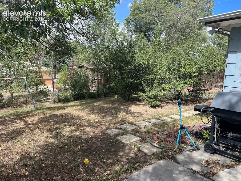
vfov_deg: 53.0
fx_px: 181
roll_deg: -1.4
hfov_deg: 67.3
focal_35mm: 26
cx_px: 120
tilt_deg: -7.2
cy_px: 90
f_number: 1.6
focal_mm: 5.1
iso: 50
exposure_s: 1/1252
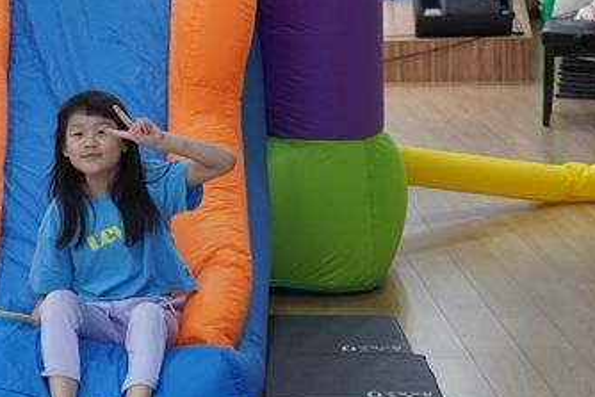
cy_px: 12
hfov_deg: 16.2
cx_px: -80
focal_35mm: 122
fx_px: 2017
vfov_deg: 11.2
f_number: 4
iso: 3200
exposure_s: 1/160
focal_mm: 51
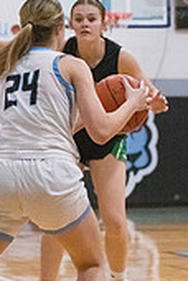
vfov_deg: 9.1
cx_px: 2
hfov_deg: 6.1
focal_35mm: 227
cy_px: 149
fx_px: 1771
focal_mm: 86
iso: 10000
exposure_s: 1/1600
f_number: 4.5
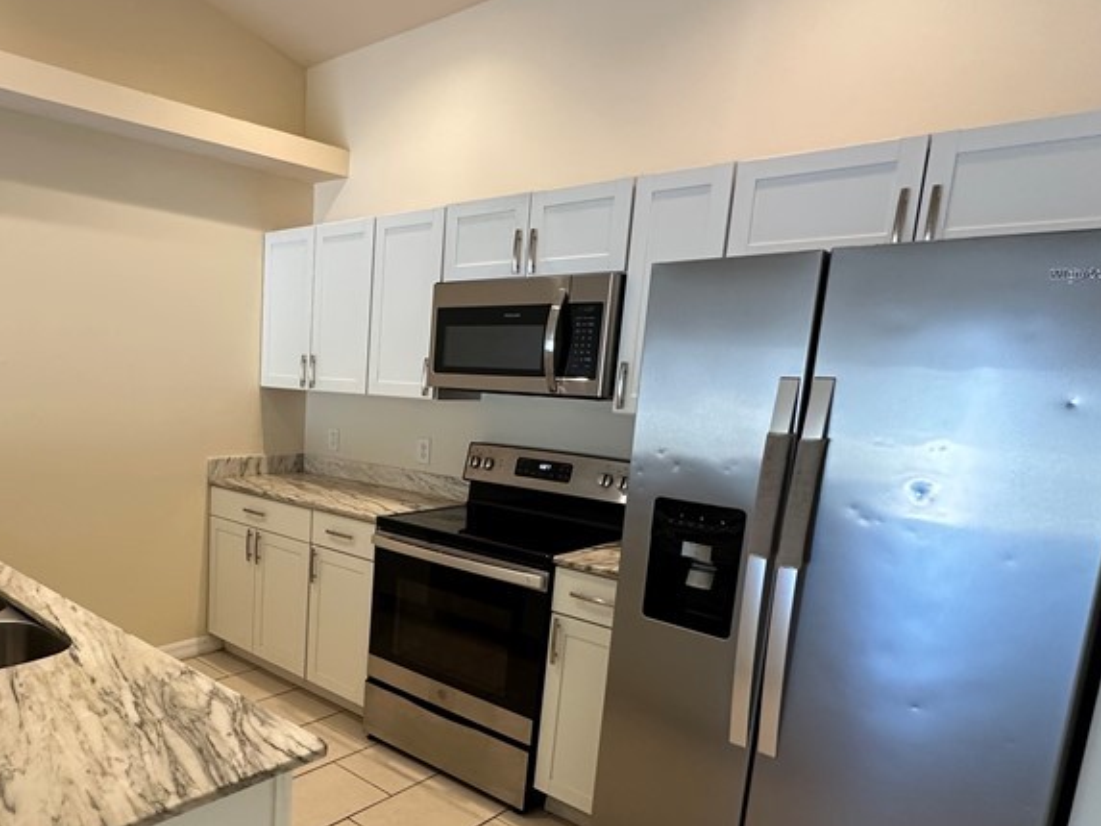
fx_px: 795
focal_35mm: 25
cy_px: 505
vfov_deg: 54.4
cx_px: 307
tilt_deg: -9.7
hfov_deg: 66.1
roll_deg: -2.6
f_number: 2.2
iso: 200
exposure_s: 1/60
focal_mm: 2.22
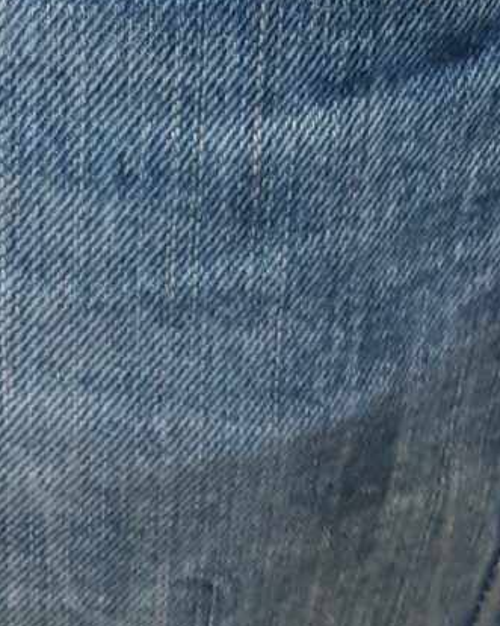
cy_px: 974
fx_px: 2905
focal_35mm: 157
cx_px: -150
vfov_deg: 11.7
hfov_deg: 9.7
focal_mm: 3.92
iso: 100
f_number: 1.7
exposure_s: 1/332
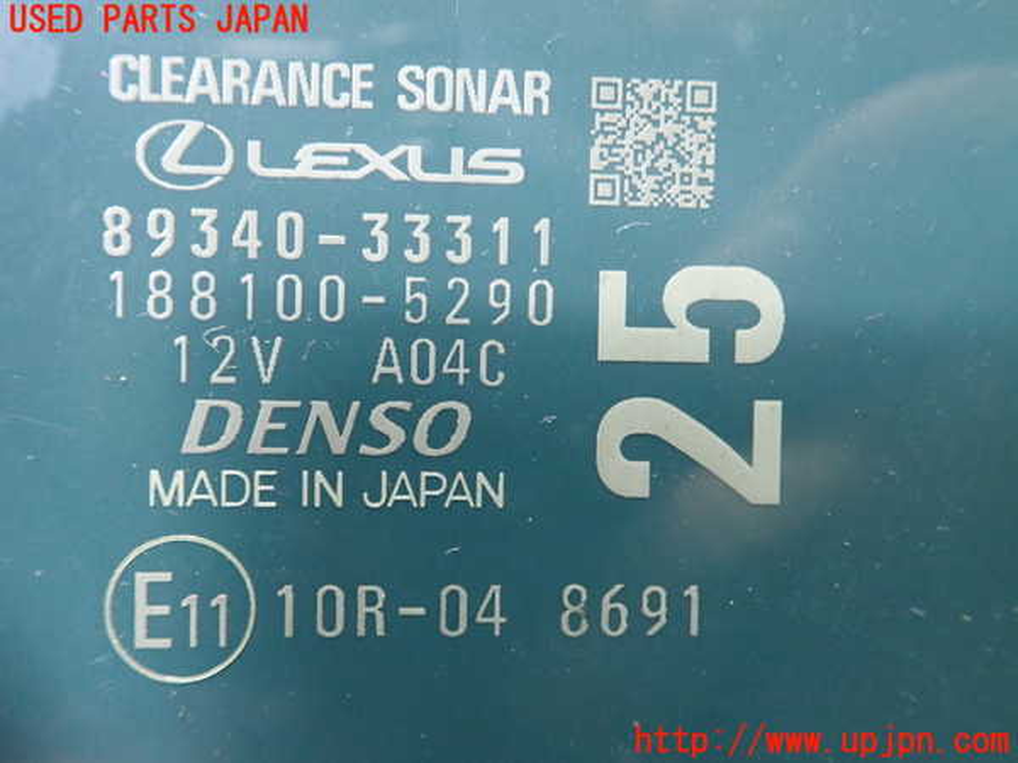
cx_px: 509
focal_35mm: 30
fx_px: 882
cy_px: 382
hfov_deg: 60.0
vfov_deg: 46.8
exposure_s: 1/50
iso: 800
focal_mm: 5.5
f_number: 2.3
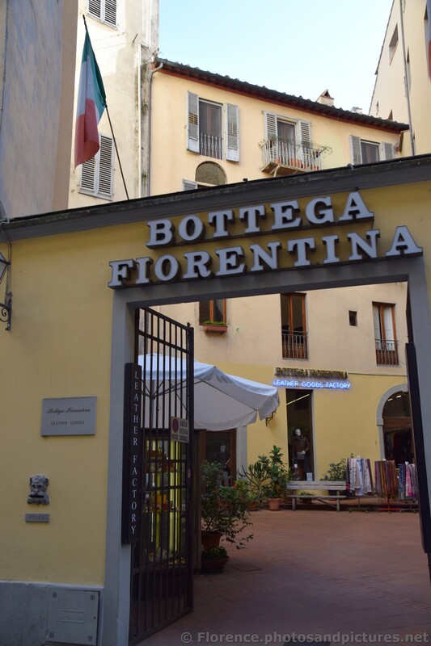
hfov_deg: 40.0
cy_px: 323
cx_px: 216
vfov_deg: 57.2
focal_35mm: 33
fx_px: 593
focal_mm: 22
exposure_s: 1/250
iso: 400
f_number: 8
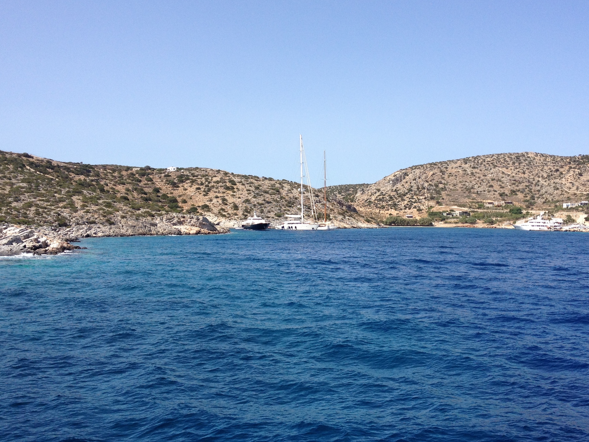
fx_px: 766
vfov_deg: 32.1
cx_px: 332
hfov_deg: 42.0
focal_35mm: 45
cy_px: 195
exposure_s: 1/1623
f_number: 2.4
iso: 50
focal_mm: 4.28
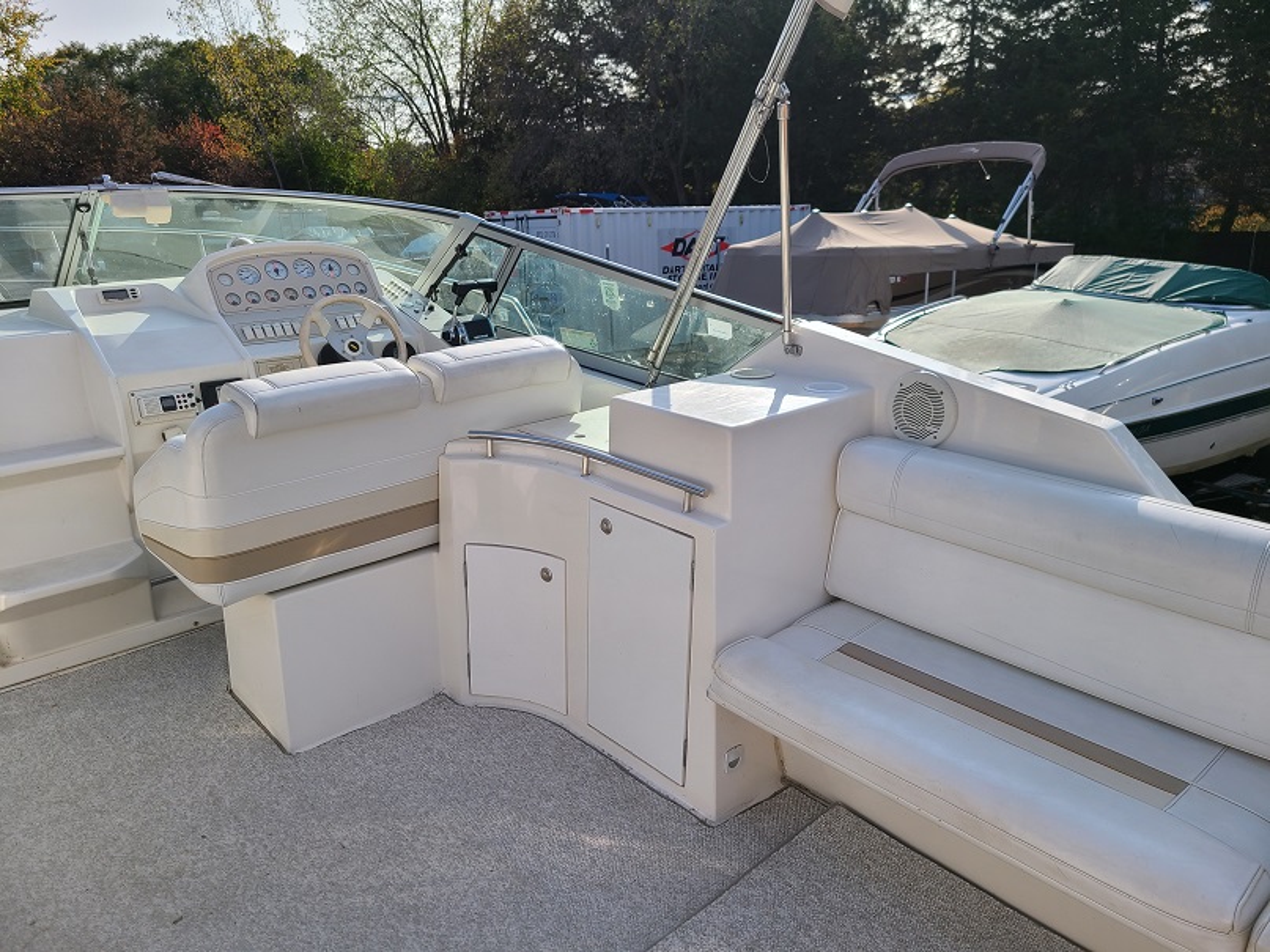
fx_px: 954
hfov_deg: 67.3
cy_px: 476
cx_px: 635
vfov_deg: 53.1
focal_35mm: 26
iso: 40
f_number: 1.8
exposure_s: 1/2048
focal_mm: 5.4
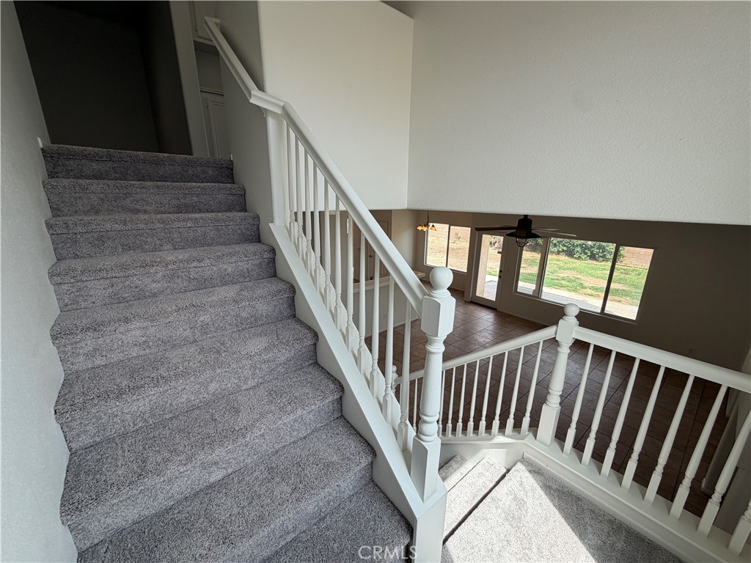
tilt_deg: -16.9
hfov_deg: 102.1
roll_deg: +0.7
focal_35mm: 14
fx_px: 304
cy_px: 282
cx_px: 376
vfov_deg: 85.7
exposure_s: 1/220
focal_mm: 2.22
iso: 40
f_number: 2.2
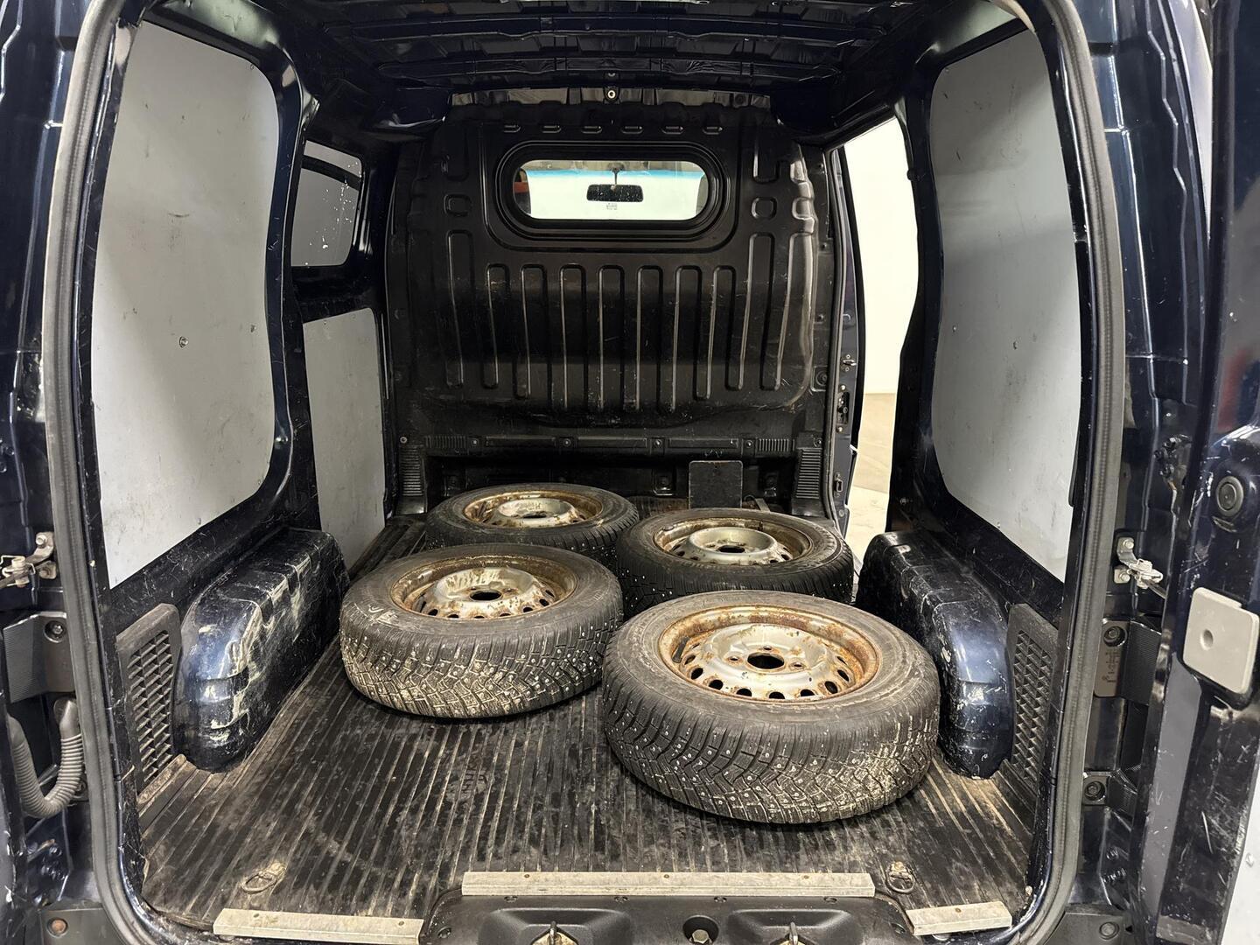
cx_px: 630
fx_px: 874
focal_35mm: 24
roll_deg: -0.4
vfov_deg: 56.8
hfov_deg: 71.6
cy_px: 472
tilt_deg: -15.6
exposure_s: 1/33
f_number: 1.78
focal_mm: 6.76
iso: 640
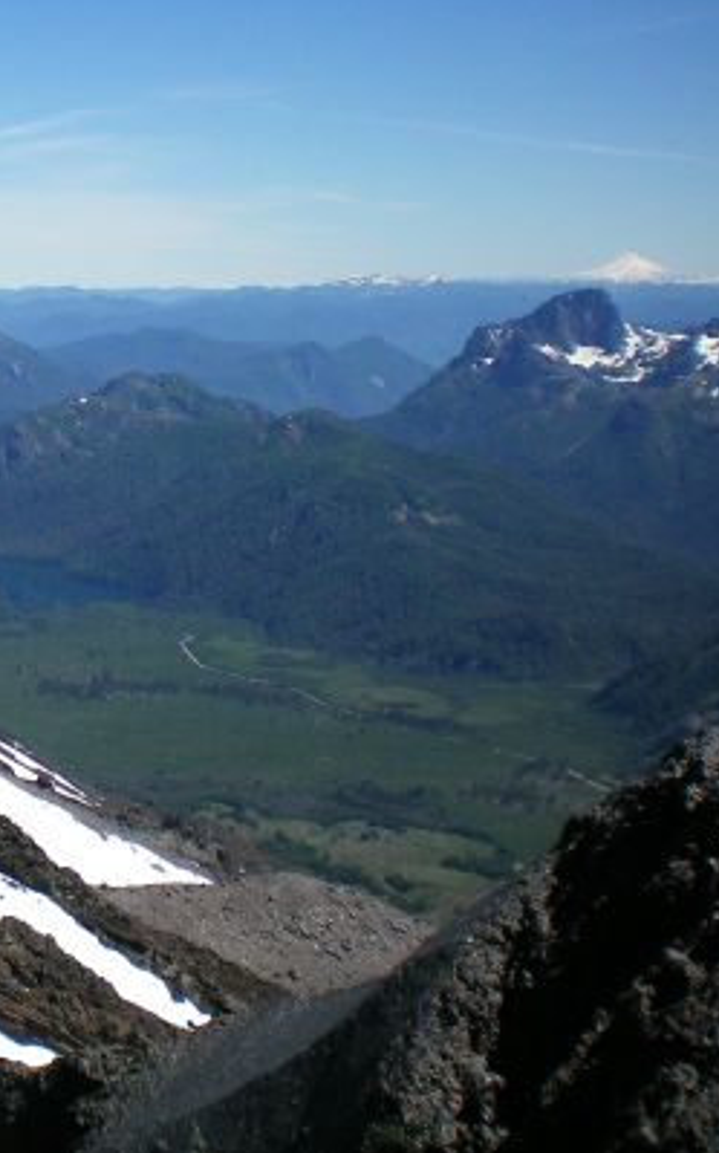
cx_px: -36
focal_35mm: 66
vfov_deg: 31.0
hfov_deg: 19.0
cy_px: 494
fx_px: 2071
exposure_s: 1/800
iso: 64
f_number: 4.6
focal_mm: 6.3
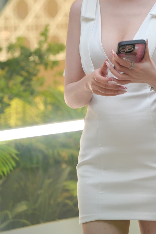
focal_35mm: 240
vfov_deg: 8.6
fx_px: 1560
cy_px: 59
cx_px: 120
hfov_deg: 5.7
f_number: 3.5
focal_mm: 145
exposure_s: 1/250
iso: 800
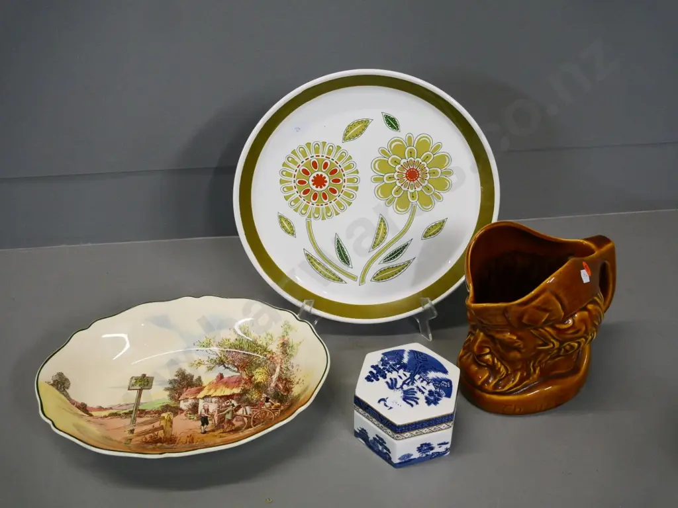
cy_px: 254
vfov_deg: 41.8
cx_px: 339
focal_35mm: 34
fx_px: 666
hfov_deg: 54.0
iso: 3200
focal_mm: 17
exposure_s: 1/125
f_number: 5.6
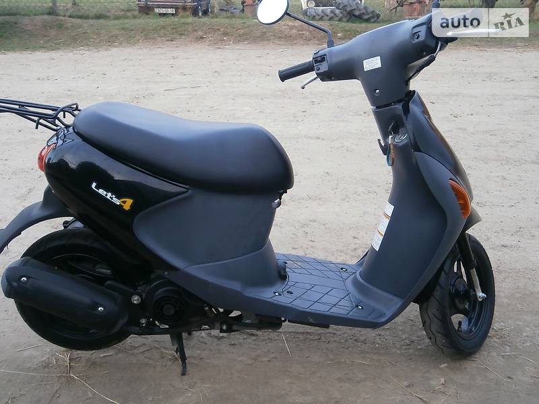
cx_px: 270
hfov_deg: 58.4
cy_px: 202
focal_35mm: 31
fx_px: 483
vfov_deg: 45.4
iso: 80
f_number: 2.9
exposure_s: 1/40
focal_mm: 5.5
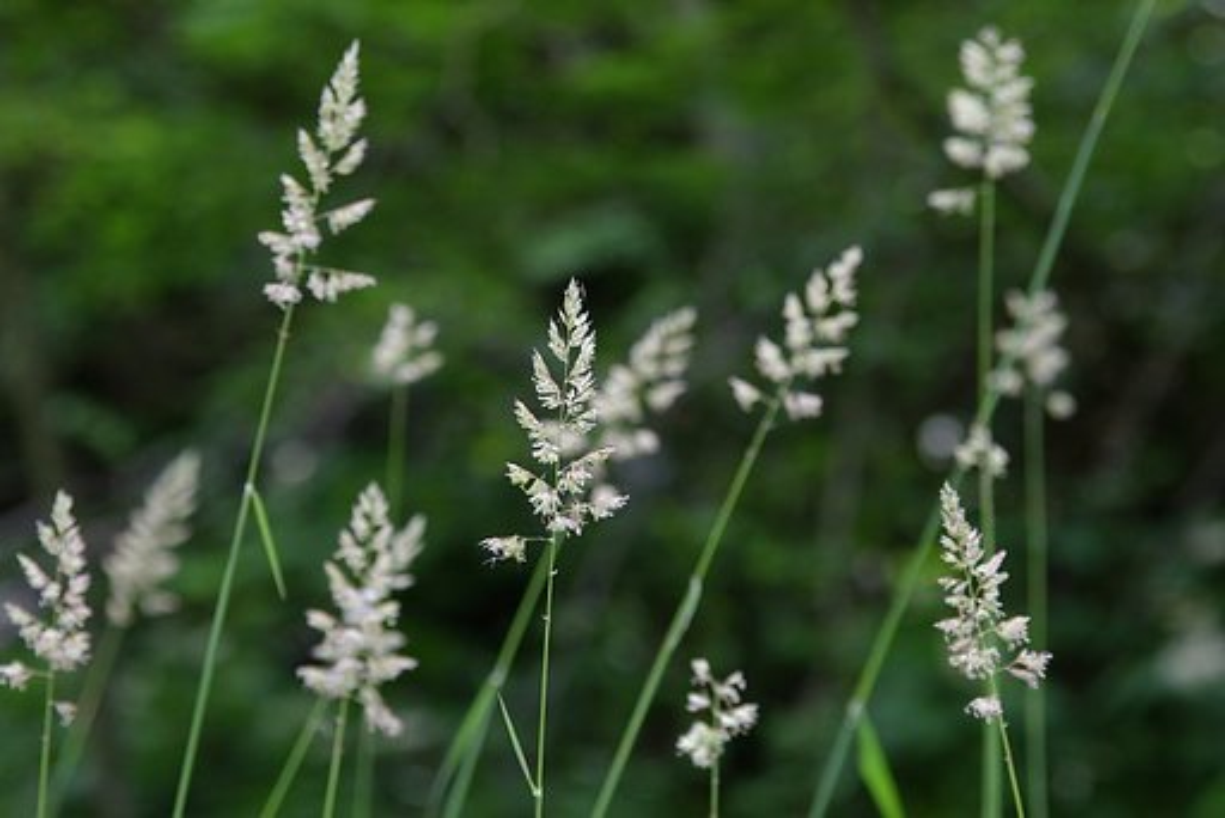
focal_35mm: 94
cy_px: 409
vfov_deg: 14.5
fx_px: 3217
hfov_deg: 21.6
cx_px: 612
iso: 200
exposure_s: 1/200
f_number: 4
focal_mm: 63
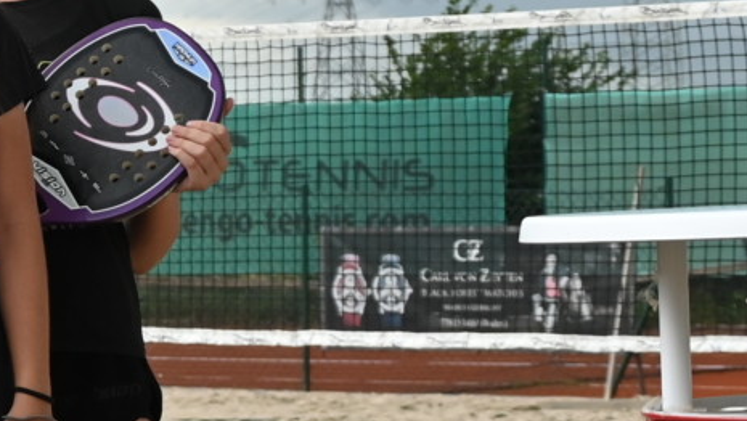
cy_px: 340
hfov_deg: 9.3
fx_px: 4340
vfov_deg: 5.5
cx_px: -692
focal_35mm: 219
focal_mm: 38
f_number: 5
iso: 400
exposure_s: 1/200
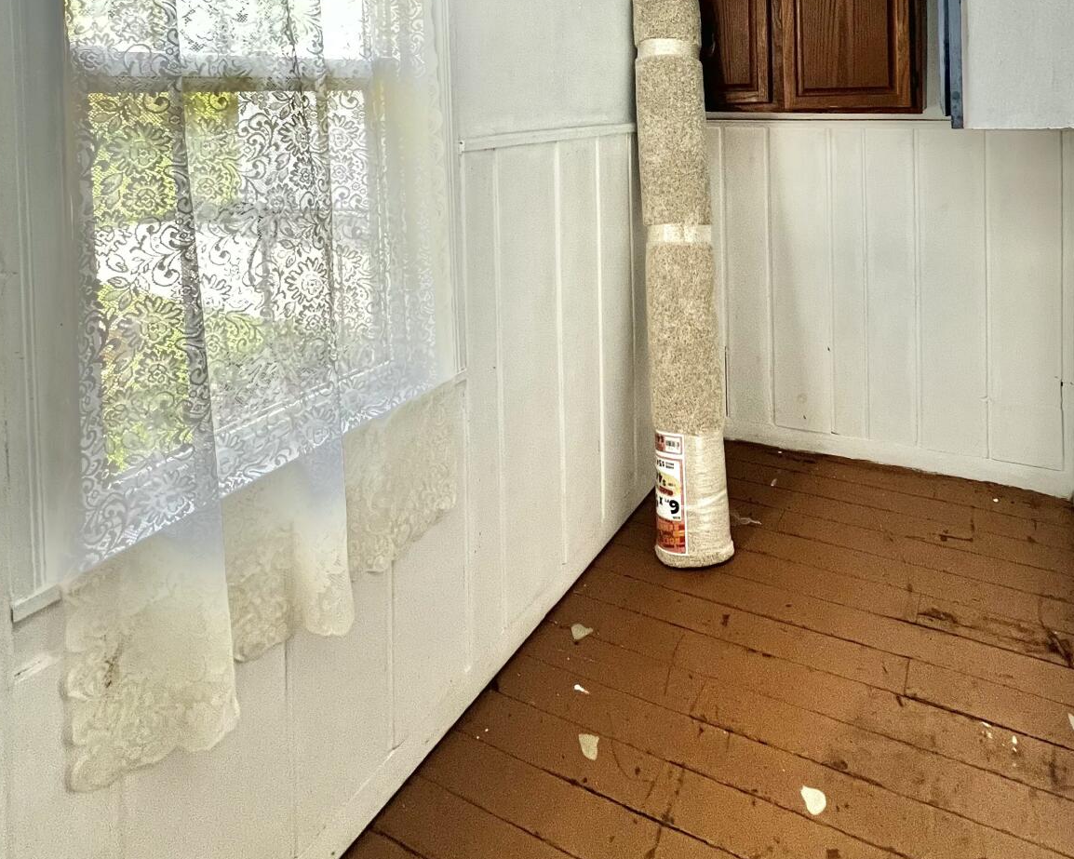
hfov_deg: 74.3
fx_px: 699
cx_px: 642
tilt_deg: -1.0
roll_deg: +0.5
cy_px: 114
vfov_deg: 56.1
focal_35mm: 22
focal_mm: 1.57
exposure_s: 1/99
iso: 250
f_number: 1.8
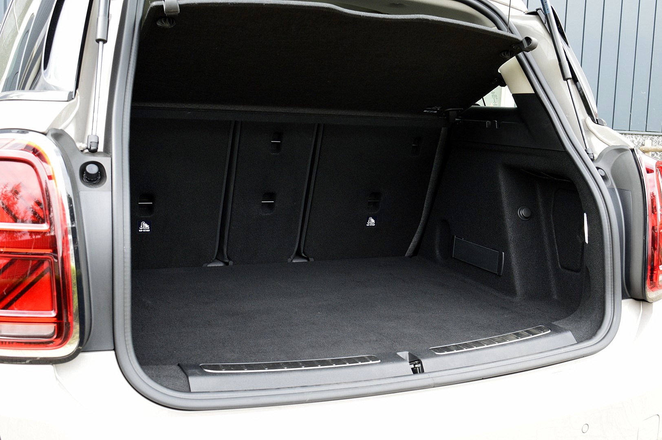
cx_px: 331
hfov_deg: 49.6
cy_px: 220
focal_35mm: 39
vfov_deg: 34.2
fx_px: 717
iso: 560
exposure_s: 1/60
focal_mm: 26
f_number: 8
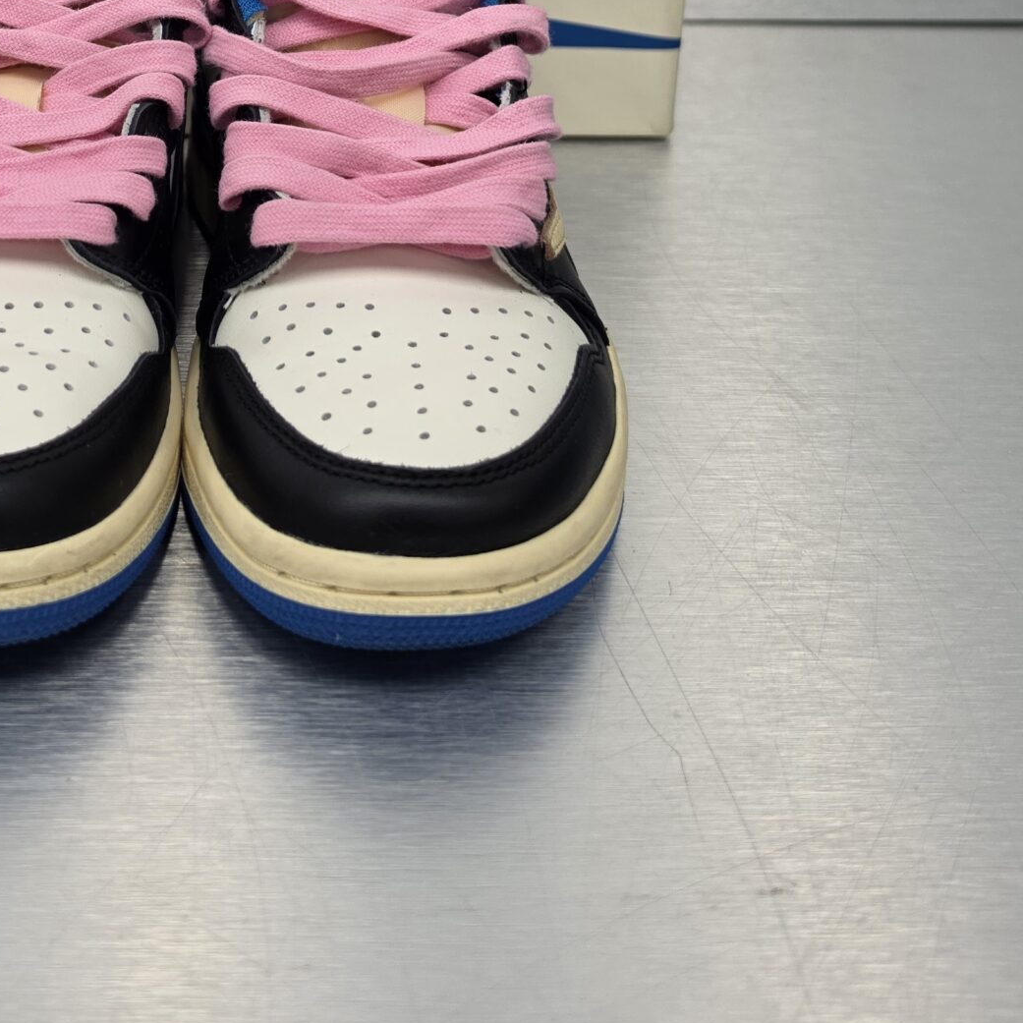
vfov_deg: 31.1
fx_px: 1672
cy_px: -41
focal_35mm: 50
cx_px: 229
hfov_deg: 33.2
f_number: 1.4
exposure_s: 1/100
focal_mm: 6.5
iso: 80
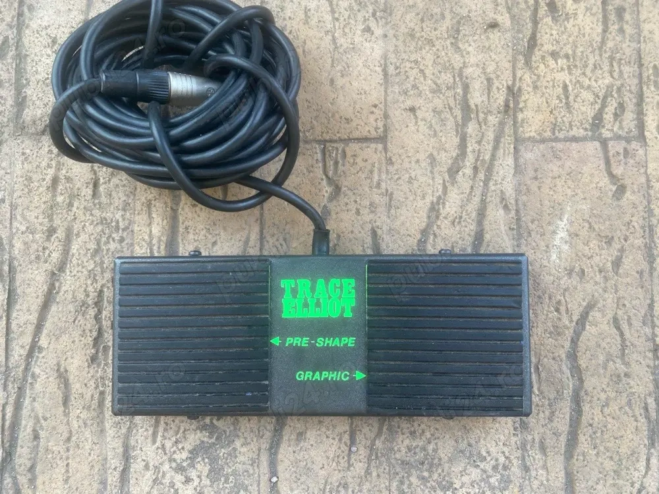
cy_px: 247
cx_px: 330
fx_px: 495
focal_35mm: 26
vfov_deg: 53.1
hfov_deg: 67.3
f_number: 1.8
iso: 125
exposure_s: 1/111
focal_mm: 4.25
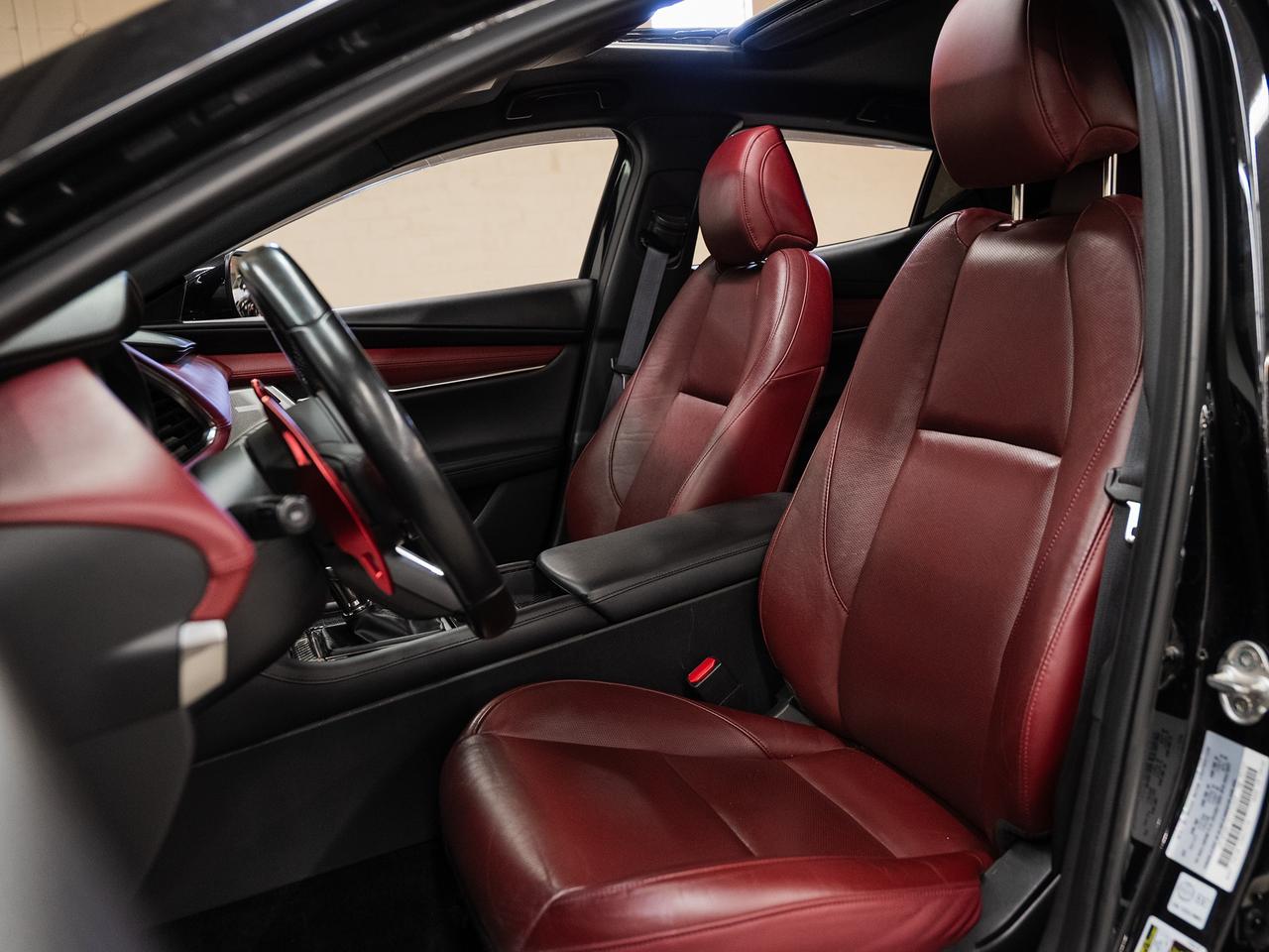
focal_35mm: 28
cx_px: 781
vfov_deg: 49.1
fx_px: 1041
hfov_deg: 62.0
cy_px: 431
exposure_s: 1/40
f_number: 3.5
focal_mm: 24
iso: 800
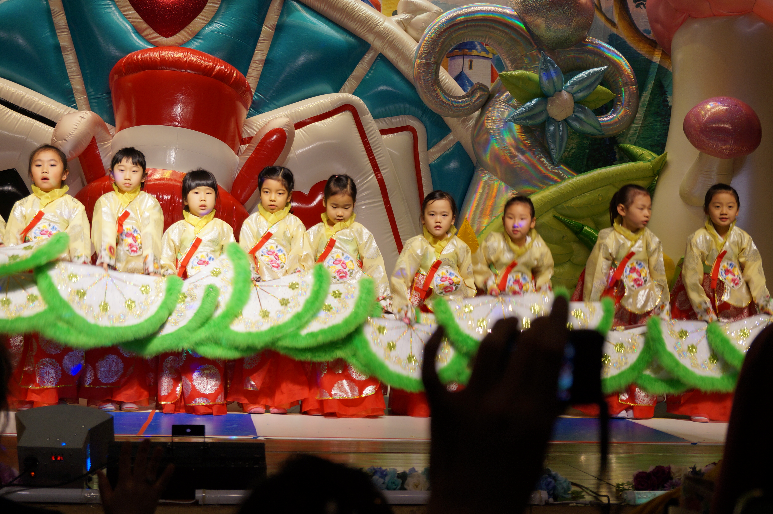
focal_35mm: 52
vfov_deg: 25.7
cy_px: 257
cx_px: 386
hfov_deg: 37.9
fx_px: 1126
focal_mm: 35
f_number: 5
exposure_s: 1/60
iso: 160
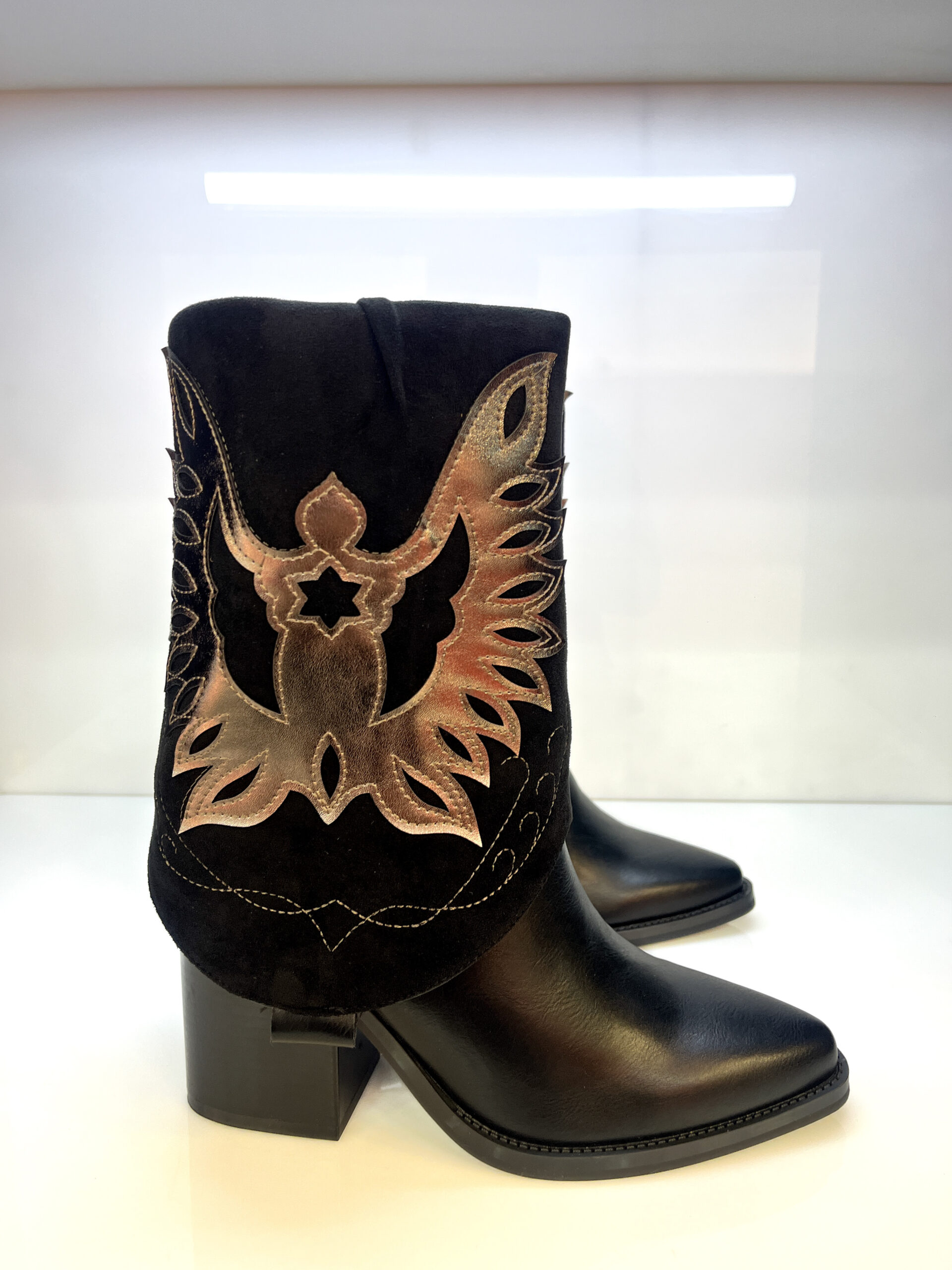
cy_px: 635
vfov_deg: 67.3
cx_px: 476
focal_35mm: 26
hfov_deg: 53.1
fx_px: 953
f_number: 1.6
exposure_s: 1/100
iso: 125
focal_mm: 5.1
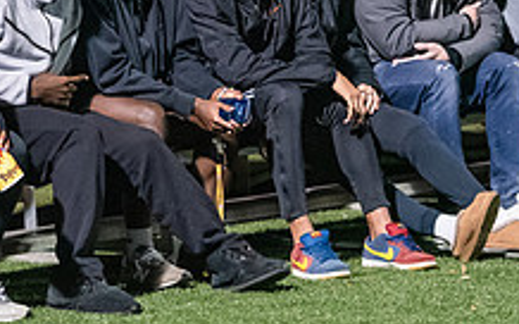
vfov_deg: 4.4
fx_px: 4227
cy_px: 23
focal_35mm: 299
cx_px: 62
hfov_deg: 7.0
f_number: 2.8
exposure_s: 1/400
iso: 8000
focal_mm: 110
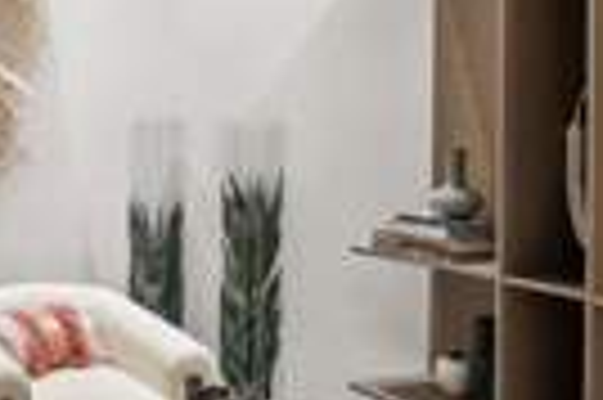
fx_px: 719
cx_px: -54
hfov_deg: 38.1
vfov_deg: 31.0
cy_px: 238
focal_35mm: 43
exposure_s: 1/4
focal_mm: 12
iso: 400
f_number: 8
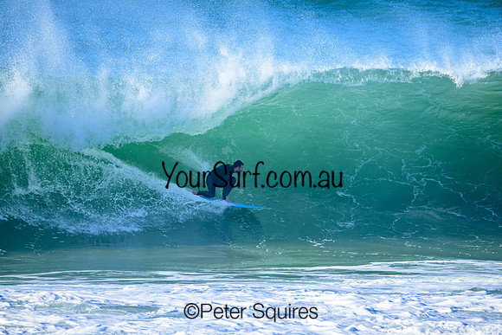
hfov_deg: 2.6
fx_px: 11158
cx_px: 251
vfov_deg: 1.7
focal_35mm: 800
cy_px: 168
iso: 1000
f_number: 8
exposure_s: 1/2000
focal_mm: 800
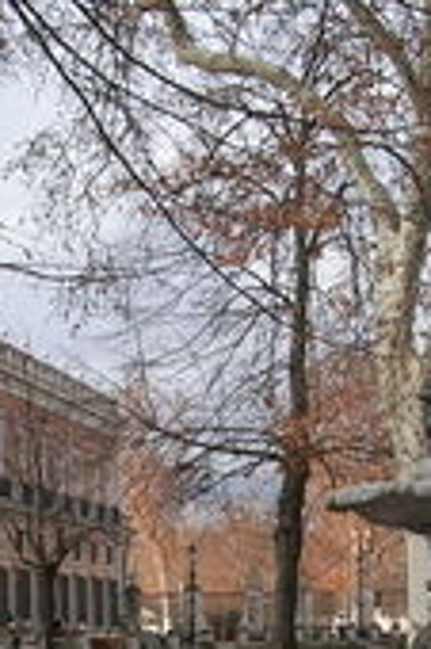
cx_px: 221
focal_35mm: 114
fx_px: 2051
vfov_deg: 17.8
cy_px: 519
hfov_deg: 12.0
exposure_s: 1/412
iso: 50
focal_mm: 5.8
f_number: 2.8
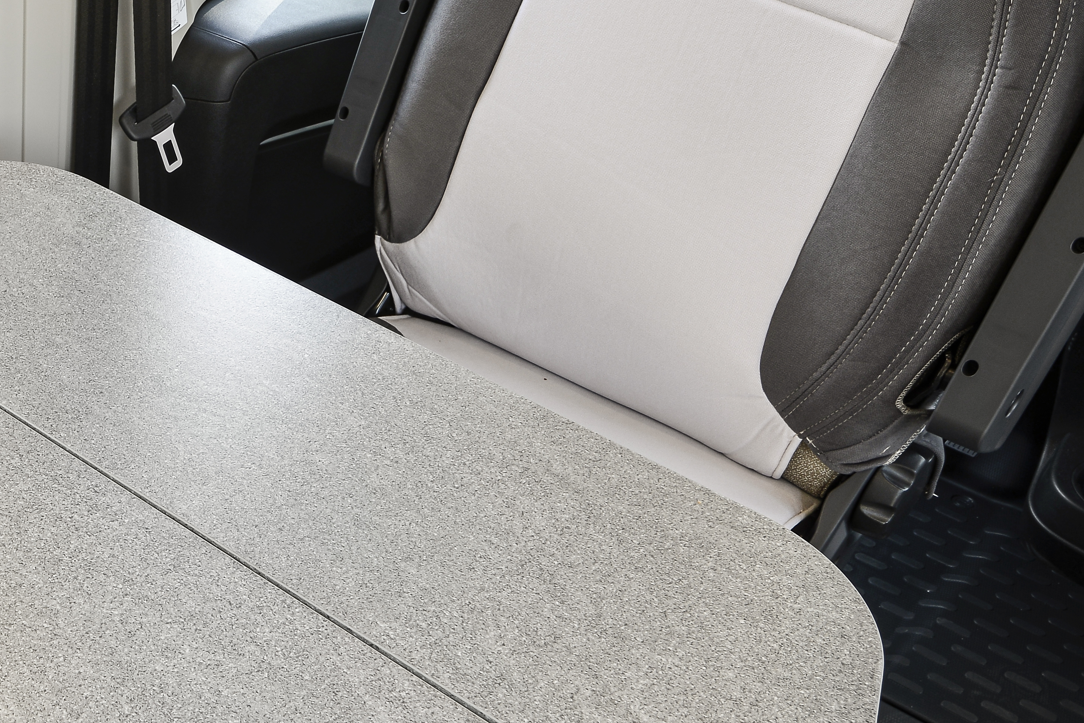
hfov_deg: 35.8
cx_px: 50
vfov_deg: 26.0
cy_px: 573
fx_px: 1536
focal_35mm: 51
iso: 100
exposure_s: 1/5
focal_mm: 20
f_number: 11
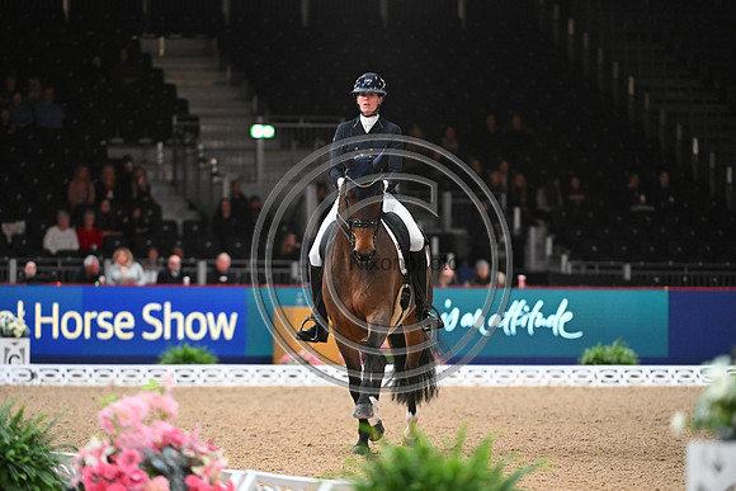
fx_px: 5317
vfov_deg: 5.3
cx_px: 368
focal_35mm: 260
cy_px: 246
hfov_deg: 7.9
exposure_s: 1/640
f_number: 4
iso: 6400
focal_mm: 260
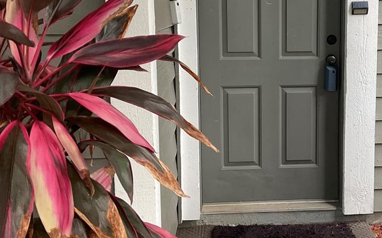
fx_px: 520
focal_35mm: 50
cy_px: 75
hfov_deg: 39.4
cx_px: 280
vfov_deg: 25.6
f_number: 1.8
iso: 64
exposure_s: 1/120
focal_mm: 3
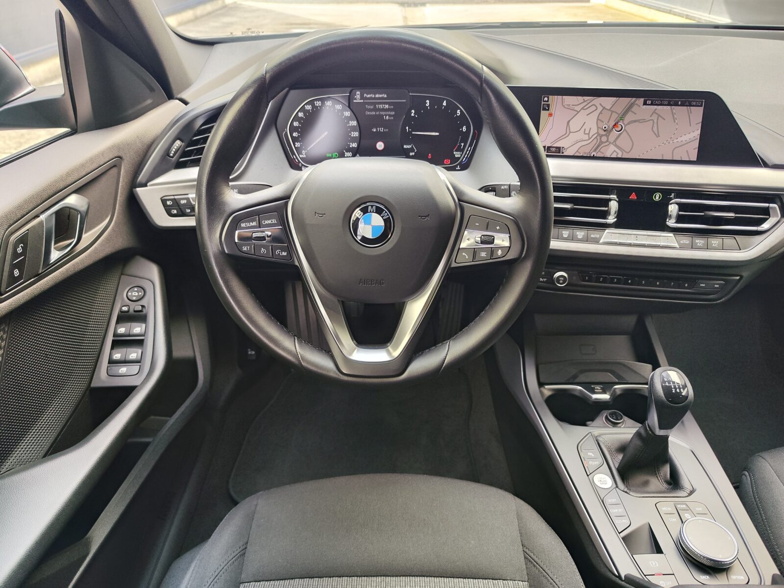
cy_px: 294
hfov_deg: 73.9
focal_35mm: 23
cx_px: 392
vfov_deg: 58.9
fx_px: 521
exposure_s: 1/100
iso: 205
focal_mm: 7.01
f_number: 1.69
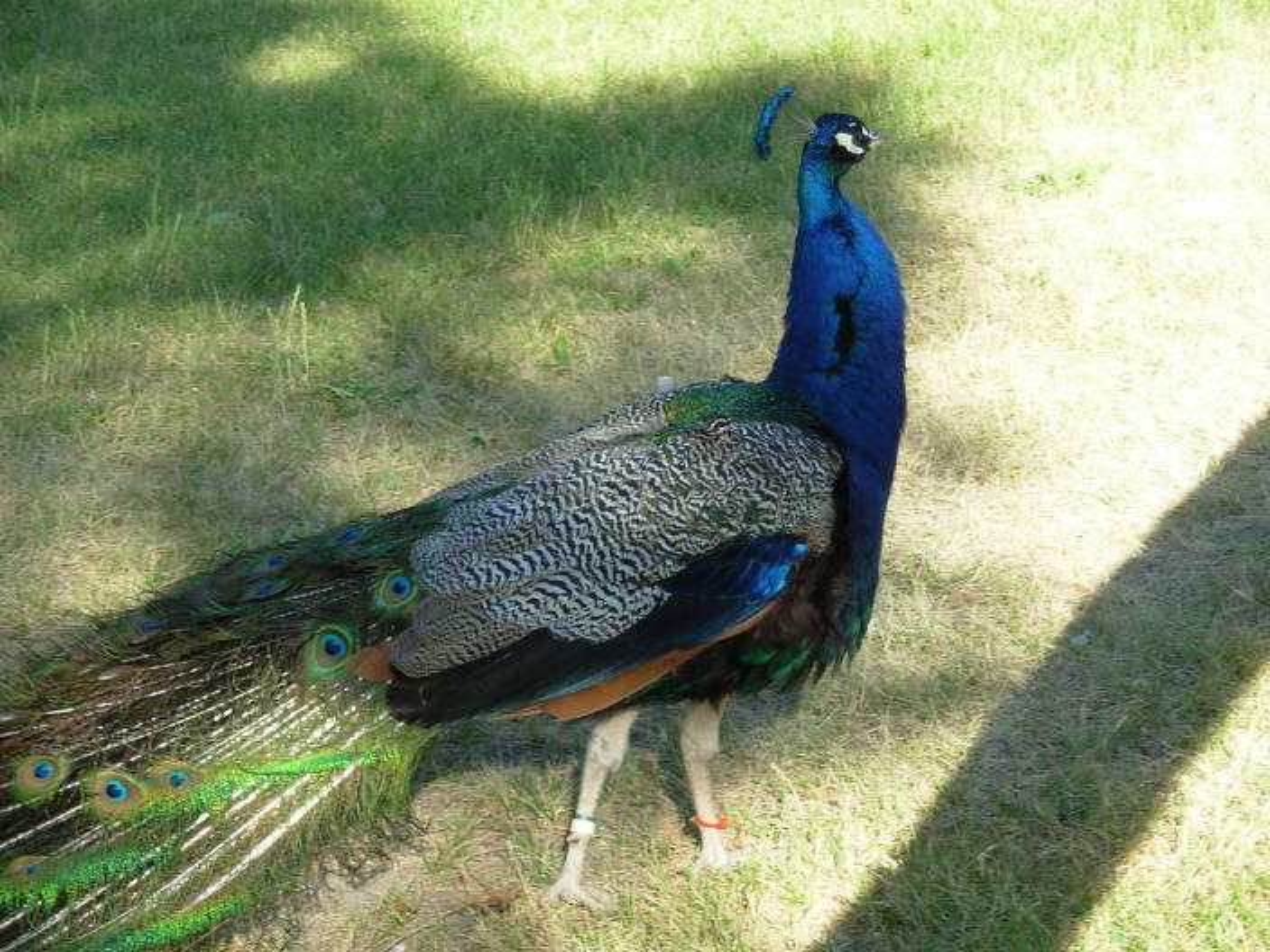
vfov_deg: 13.2
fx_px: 4109
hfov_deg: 17.6
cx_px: 635
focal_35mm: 112
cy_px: 476
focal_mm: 18.6
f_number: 4.2
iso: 50
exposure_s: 1/152
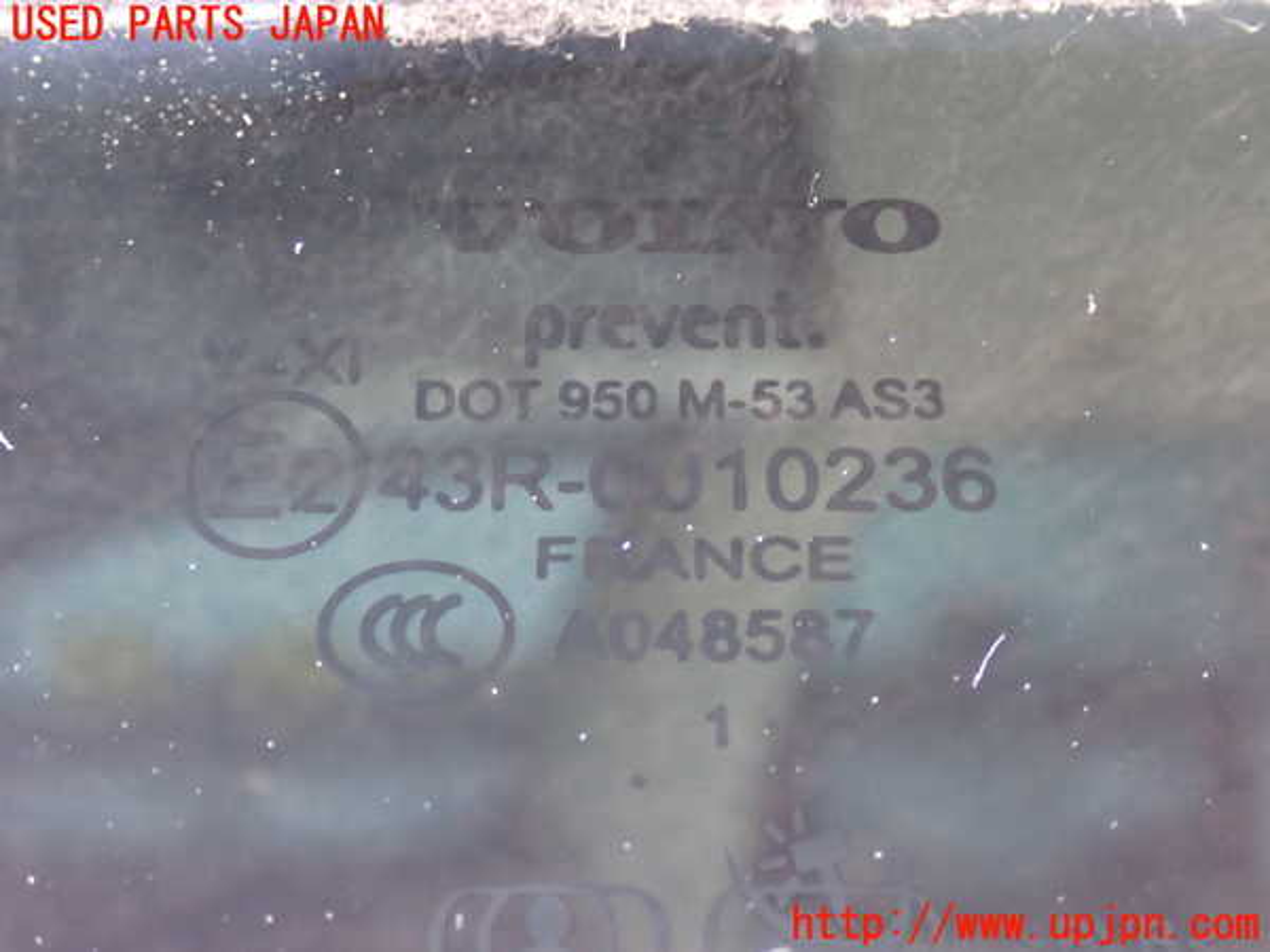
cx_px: 635
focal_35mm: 62
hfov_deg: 31.2
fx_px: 2275
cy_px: 476
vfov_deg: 23.7
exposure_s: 1/20
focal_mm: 11.09
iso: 800
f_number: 3.6
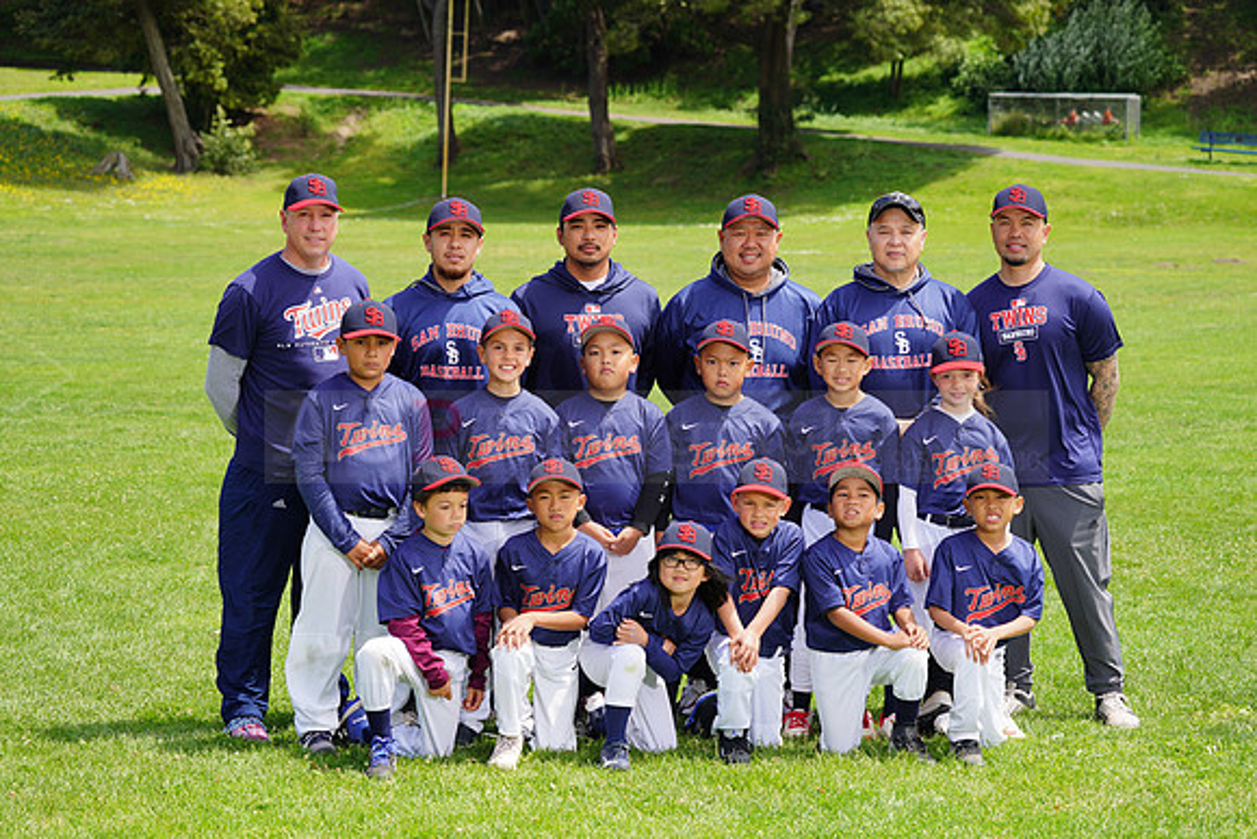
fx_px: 3492
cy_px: 420
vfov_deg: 13.7
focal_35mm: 100
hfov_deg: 20.4
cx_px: 628
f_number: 7.1
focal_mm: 100
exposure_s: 1/250
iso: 100
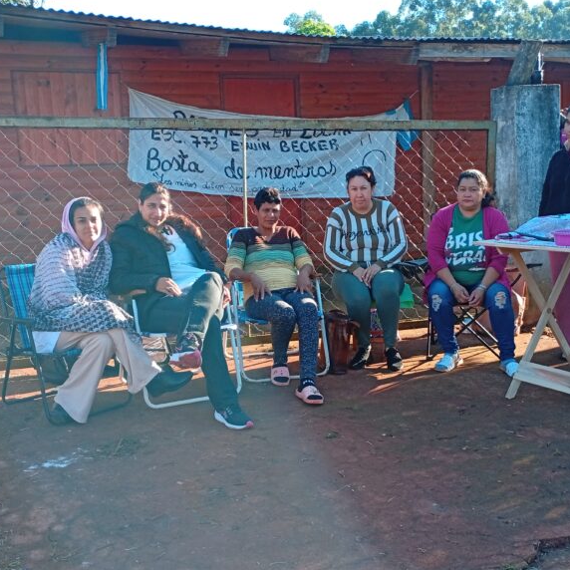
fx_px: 708
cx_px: 305
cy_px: 285
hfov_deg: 43.8
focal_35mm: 38
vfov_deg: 43.9
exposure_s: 1/215
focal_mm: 3.96
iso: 51
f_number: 1.8
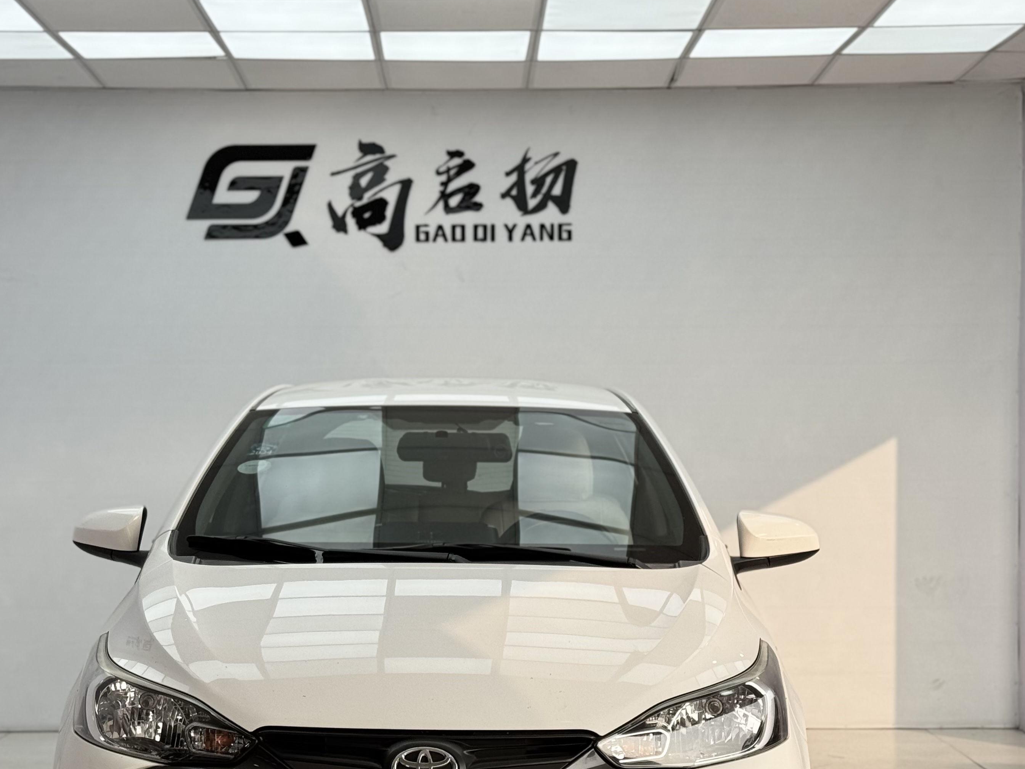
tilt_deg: -1.6
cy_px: 492
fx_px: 2132
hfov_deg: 27.0
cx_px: 430
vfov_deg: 20.4
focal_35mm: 72
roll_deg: +0.2
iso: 64
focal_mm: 6.76
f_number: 1.78
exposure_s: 1/1339
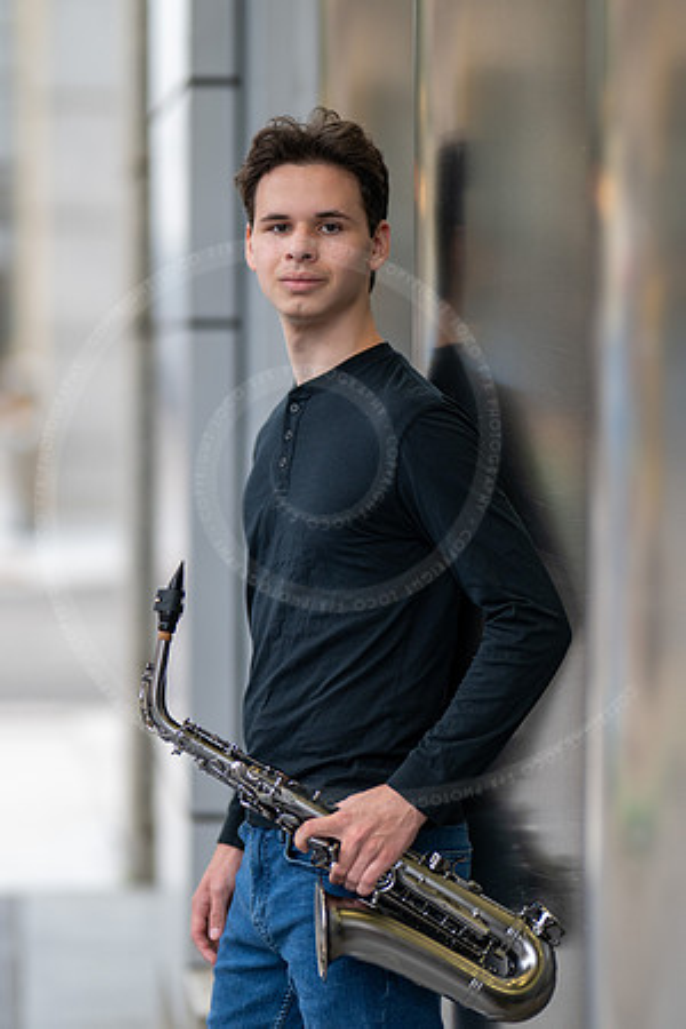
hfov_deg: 10.8
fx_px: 3630
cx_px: 343
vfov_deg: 16.1
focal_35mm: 127
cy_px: 514
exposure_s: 1/640
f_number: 1.2
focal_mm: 85
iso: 250
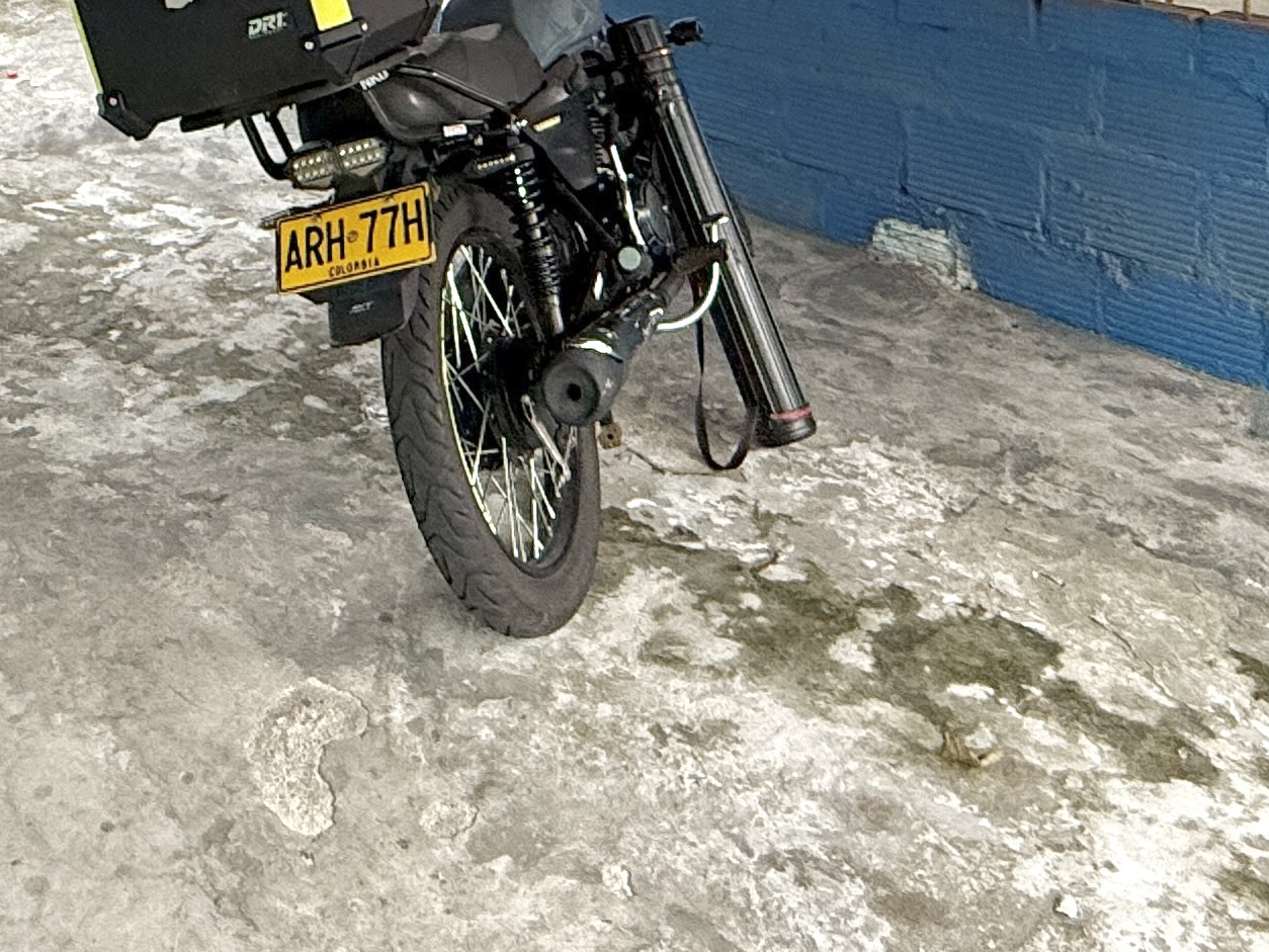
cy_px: -323
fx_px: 1650
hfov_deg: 40.8
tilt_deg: -0.2
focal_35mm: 45
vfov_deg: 26.6
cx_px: 312
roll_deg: +0.8
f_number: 2.2
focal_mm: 2.22
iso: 320
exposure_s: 1/93
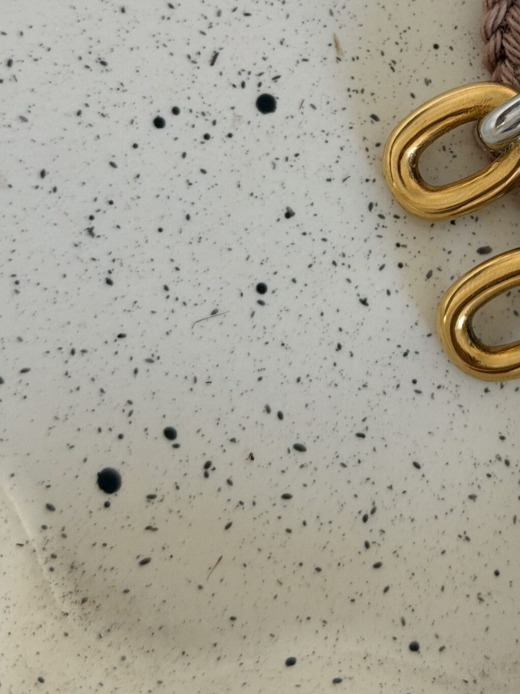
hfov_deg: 16.2
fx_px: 1802
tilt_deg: -77.8
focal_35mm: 90
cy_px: 147
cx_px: 476
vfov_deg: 21.5
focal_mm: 6.76
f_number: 1.78
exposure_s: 1/43
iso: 250
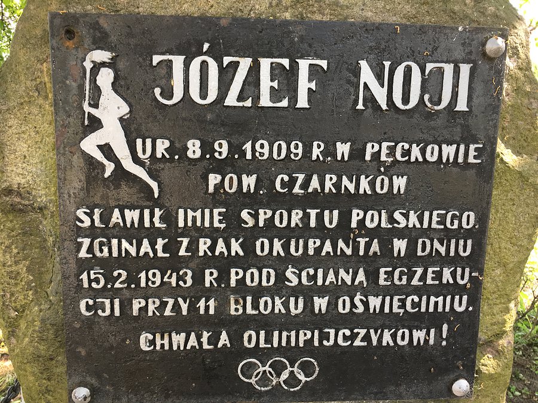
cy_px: 202
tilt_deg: -10.5
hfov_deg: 61.7
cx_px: 269
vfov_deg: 48.2
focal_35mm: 29
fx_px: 451
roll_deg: +1.6
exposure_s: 1/100
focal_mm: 4.15
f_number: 2.2
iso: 40
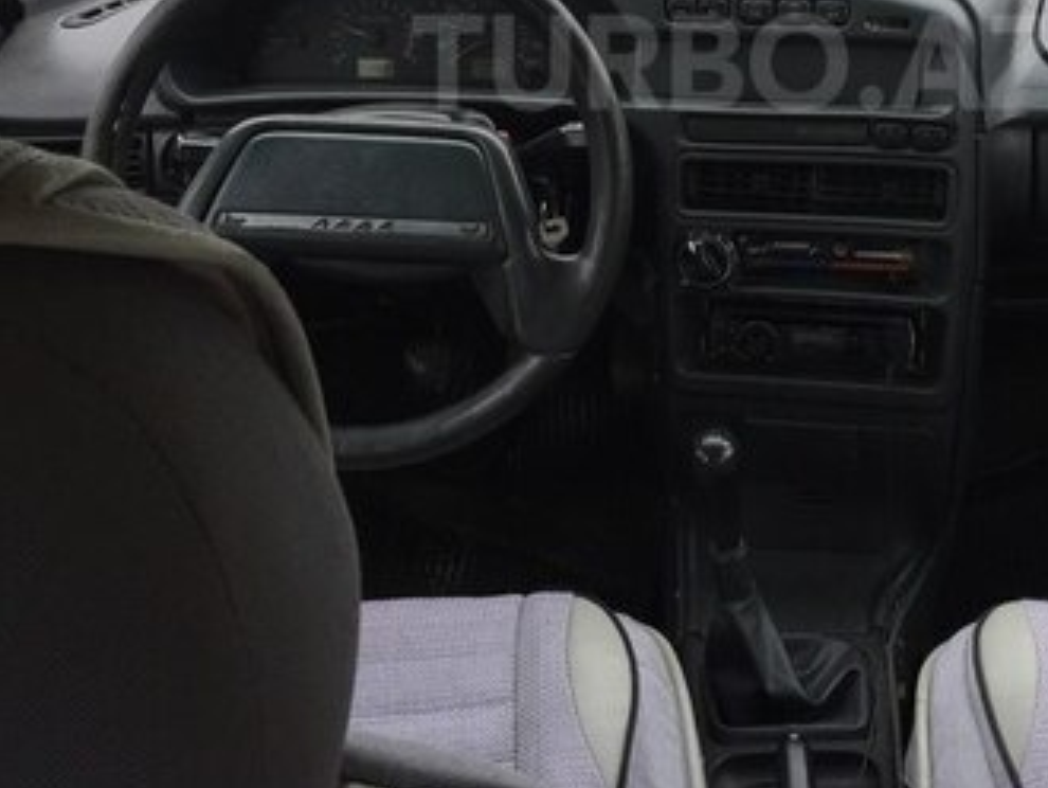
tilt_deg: -18.0
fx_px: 1757
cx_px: 737
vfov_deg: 24.5
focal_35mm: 58
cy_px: 62
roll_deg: +0.5
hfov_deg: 32.8
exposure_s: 1/144
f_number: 2.2
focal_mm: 4.15
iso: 32
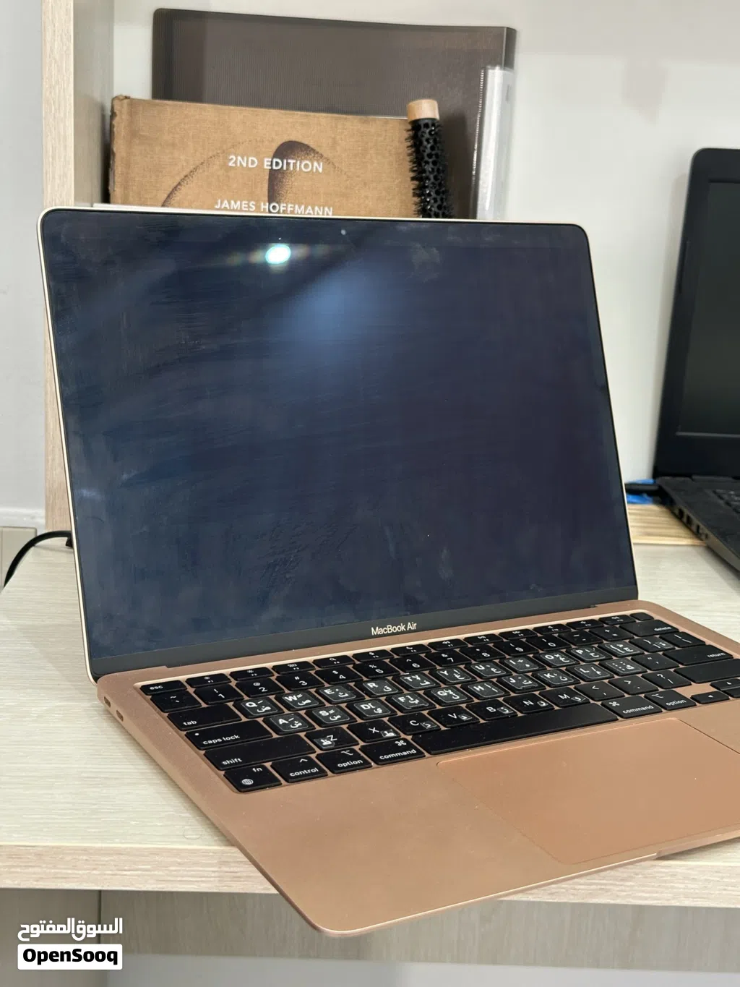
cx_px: 370
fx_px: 1368
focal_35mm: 48
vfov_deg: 39.7
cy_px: 494
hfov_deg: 30.3
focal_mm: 6.86
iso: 200
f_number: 1.78
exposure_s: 1/33
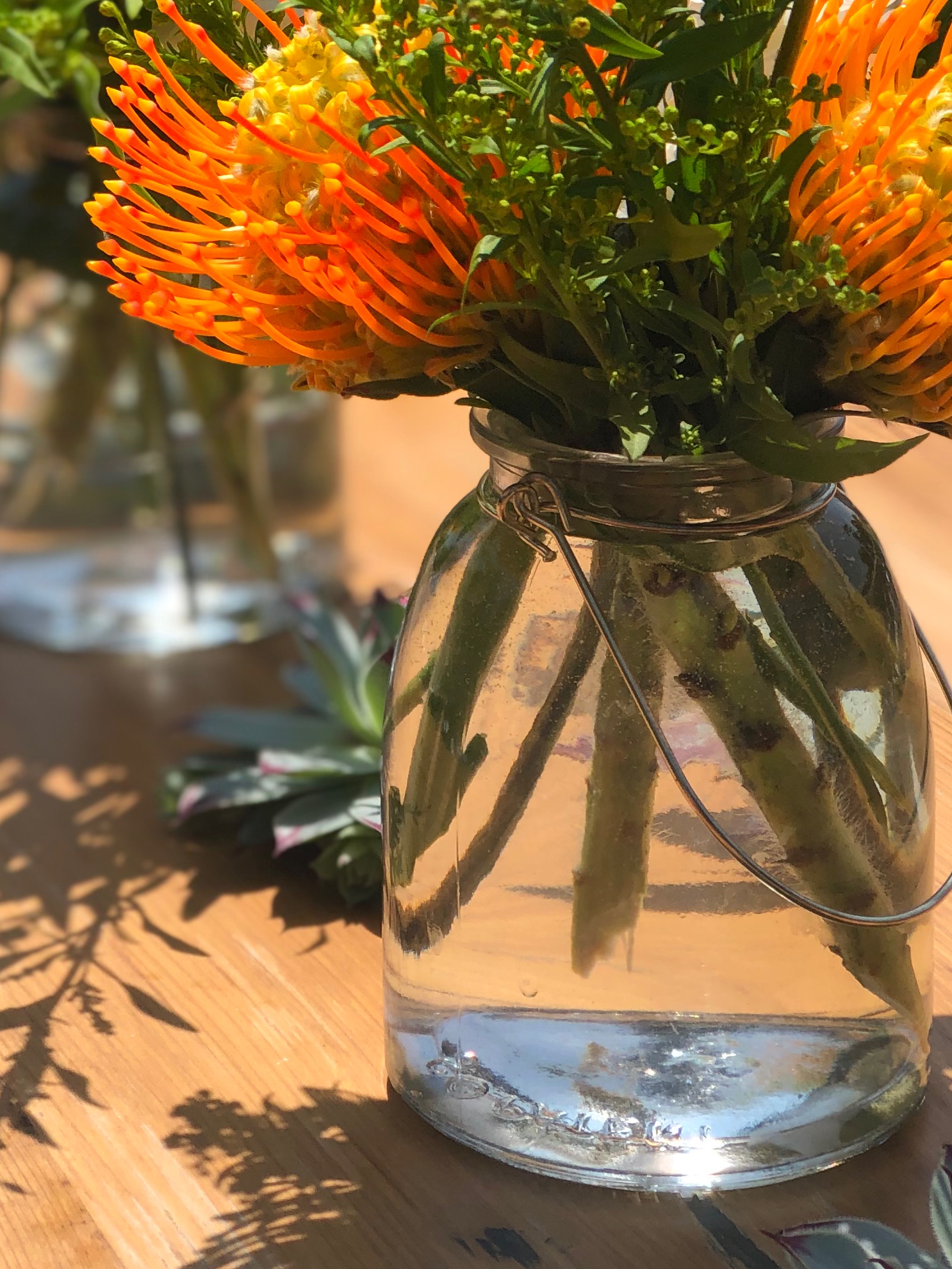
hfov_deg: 12.7
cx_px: 218
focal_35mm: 116
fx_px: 4253
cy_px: 21
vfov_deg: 16.6
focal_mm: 6.6
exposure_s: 1/823
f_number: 2.8
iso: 20
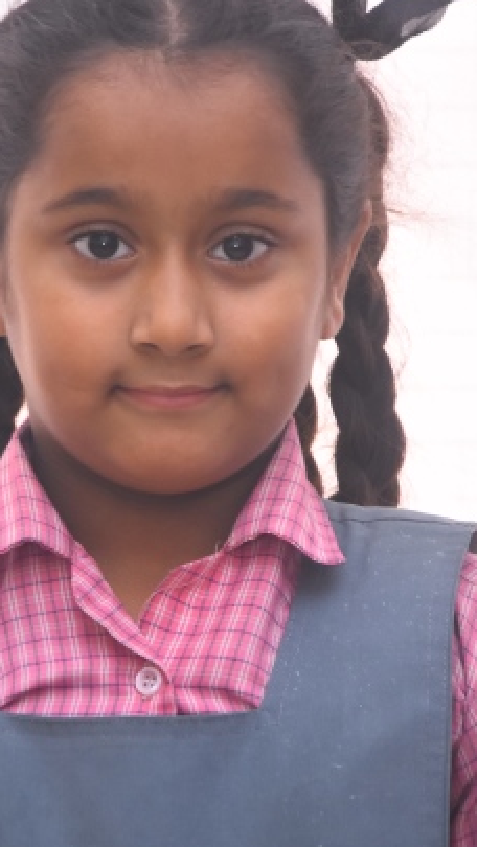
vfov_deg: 8.3
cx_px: 124
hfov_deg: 4.7
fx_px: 5861
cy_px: 477
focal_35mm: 261
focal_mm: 105
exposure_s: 1/125
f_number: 6.3
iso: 1000
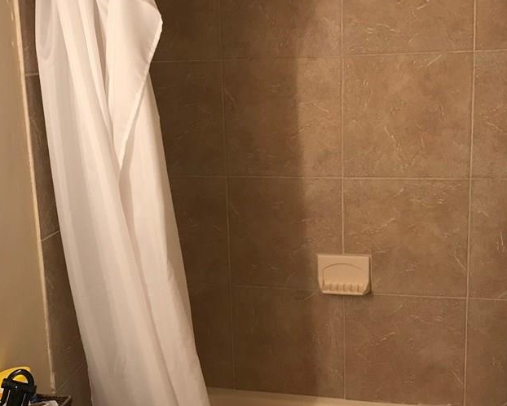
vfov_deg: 33.4
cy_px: 185
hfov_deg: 41.1
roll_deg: +2.6
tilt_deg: -11.5
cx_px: 239
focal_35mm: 45
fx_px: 675
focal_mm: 3.99
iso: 40
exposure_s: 1/30
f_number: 1.8
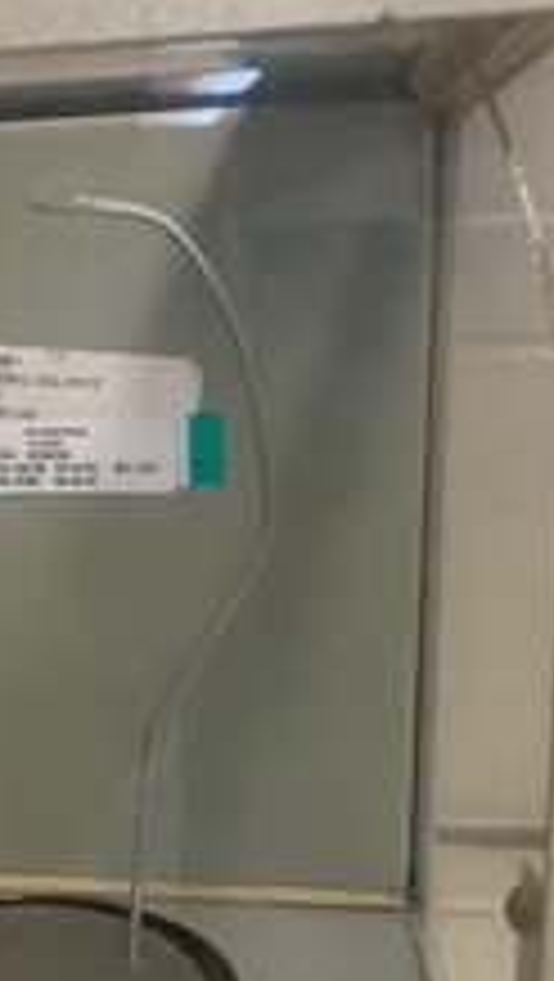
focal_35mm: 52
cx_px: -14
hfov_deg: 22.2
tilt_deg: -10.5
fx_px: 1355
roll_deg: +1.8
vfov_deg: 39.3
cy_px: 662
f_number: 1.8
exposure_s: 1/60
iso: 320
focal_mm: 4.25
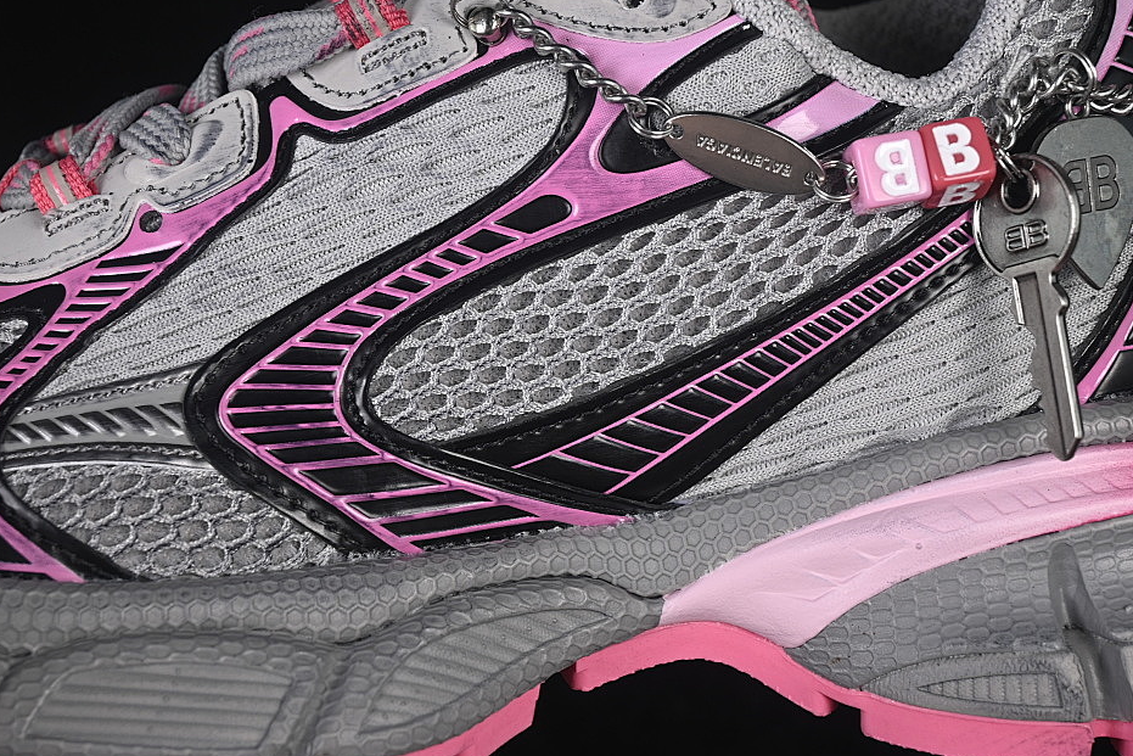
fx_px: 2738
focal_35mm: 87
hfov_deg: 23.4
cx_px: 544
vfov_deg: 15.7
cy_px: 325
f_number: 6.3
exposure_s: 1/60
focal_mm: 50
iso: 160
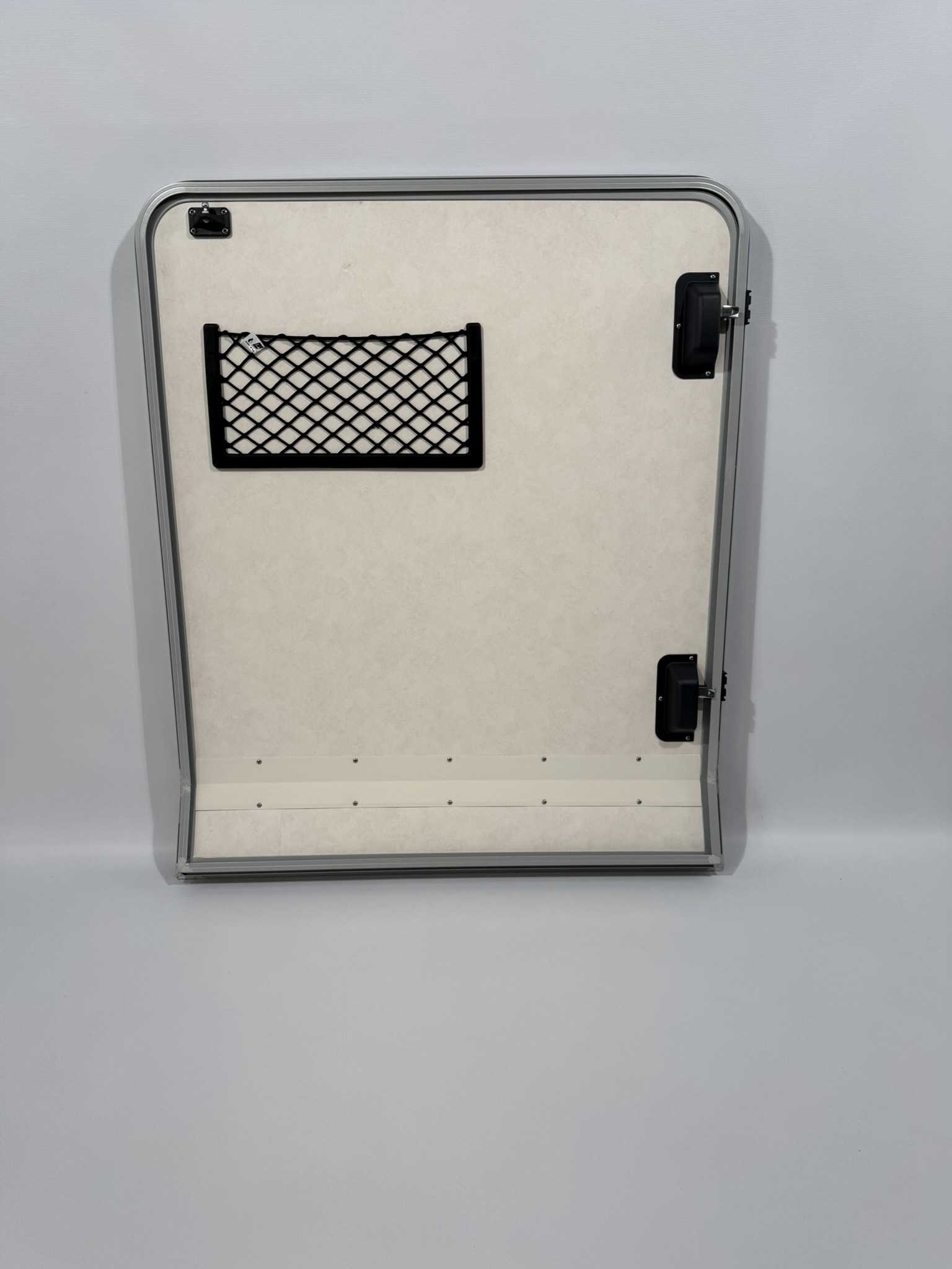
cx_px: 476
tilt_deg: -15.4
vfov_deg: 71.6
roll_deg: +0.7
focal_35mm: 24
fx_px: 880
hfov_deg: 56.8
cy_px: 634
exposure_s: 1/464
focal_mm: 6.76
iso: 80
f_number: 1.78
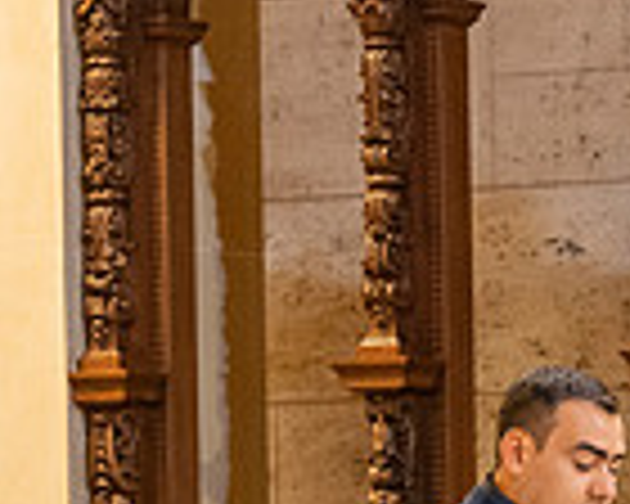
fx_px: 7029
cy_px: 817
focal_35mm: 377
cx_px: 724
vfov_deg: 4.1
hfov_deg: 5.1
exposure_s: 1/100
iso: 3200
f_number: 4
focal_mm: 97
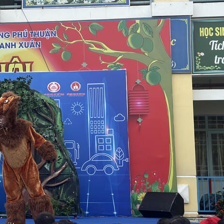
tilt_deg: +7.4
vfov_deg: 19.1
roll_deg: +0.1
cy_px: 99
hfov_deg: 18.6
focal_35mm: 91
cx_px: -1
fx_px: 666
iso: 80
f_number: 1.78
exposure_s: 1/1916
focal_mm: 6.86
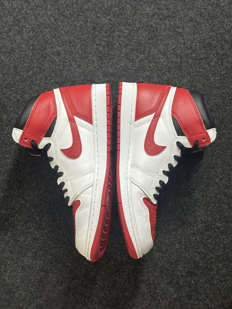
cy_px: 154
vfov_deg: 39.7
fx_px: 429
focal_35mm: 48
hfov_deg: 30.3
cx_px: 116
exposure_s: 1/50
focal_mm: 6.86
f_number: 1.78
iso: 200
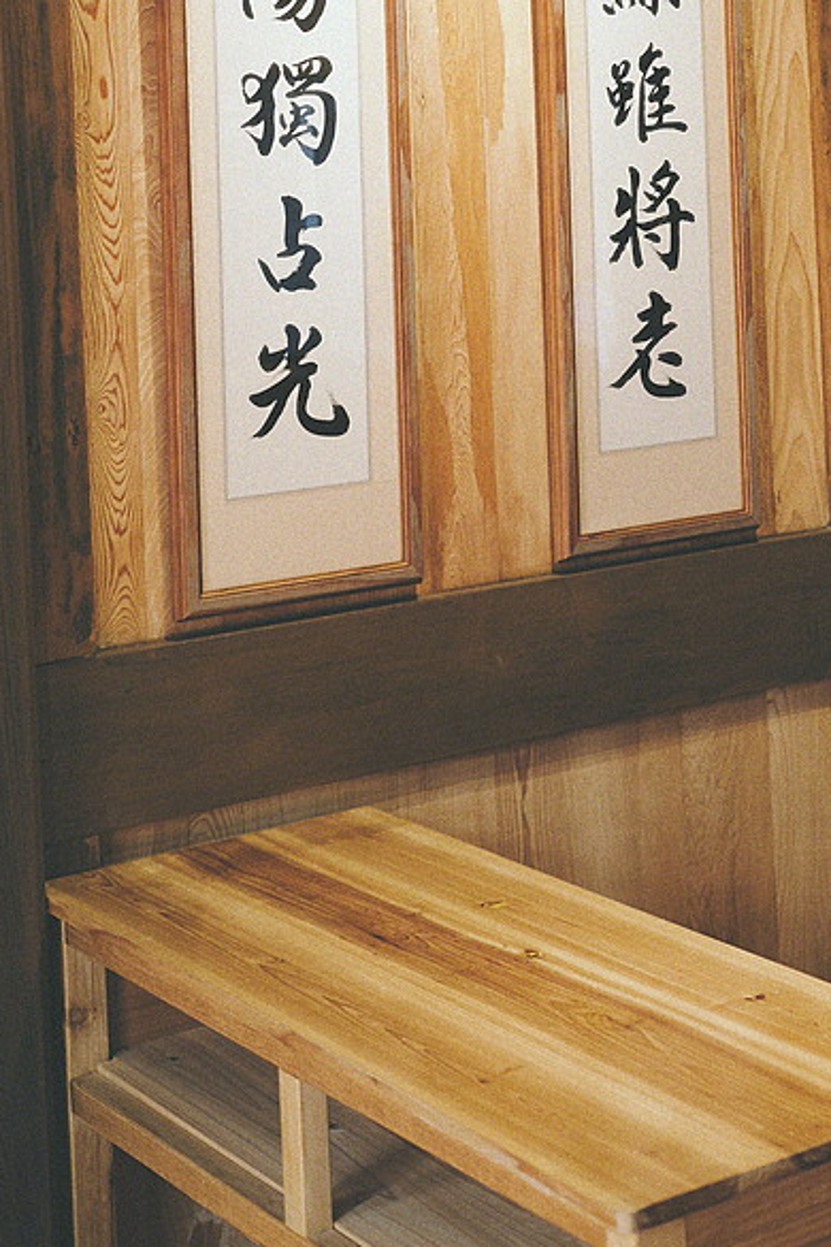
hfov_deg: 19.4
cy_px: 47
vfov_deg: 27.4
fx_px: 2424
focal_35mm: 70
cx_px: 526
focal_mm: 35
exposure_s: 1/125
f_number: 2.2
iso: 320
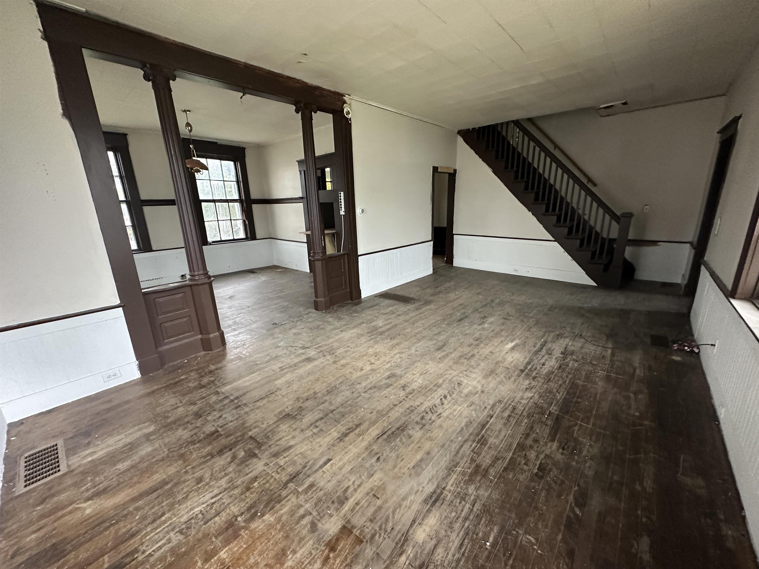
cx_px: 380
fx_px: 307
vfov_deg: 85.7
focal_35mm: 14
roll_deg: +2.9
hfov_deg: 102.1
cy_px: 284
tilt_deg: -16.1
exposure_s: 1/60
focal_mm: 2.22
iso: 640
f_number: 2.2
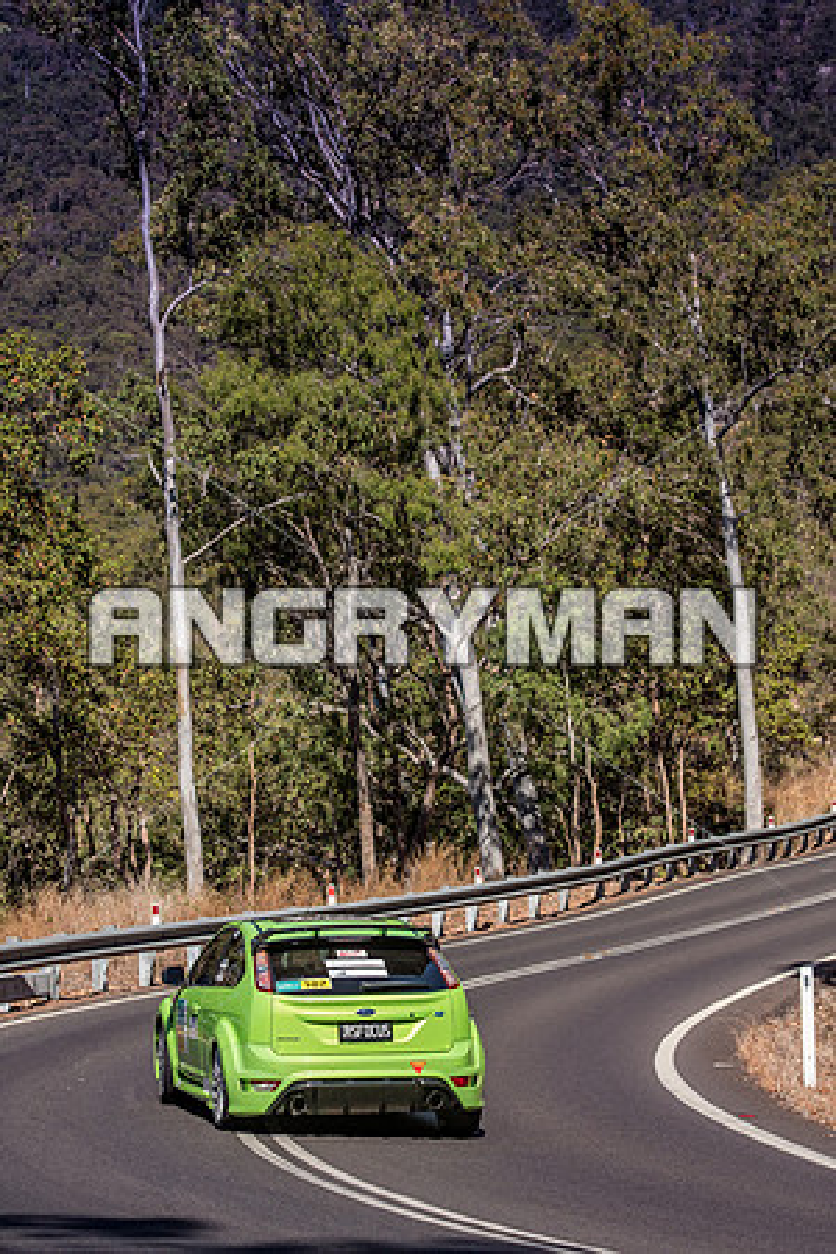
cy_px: 627
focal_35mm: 128
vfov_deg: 16.1
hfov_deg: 10.8
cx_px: 418
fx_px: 4441
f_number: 5
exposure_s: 1/2500
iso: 250
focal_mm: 85
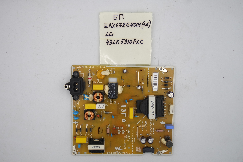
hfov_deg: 45.4
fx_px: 290
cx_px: 122
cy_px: 81
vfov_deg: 31.2
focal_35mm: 43
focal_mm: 16
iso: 160
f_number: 5.6
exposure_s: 1/100
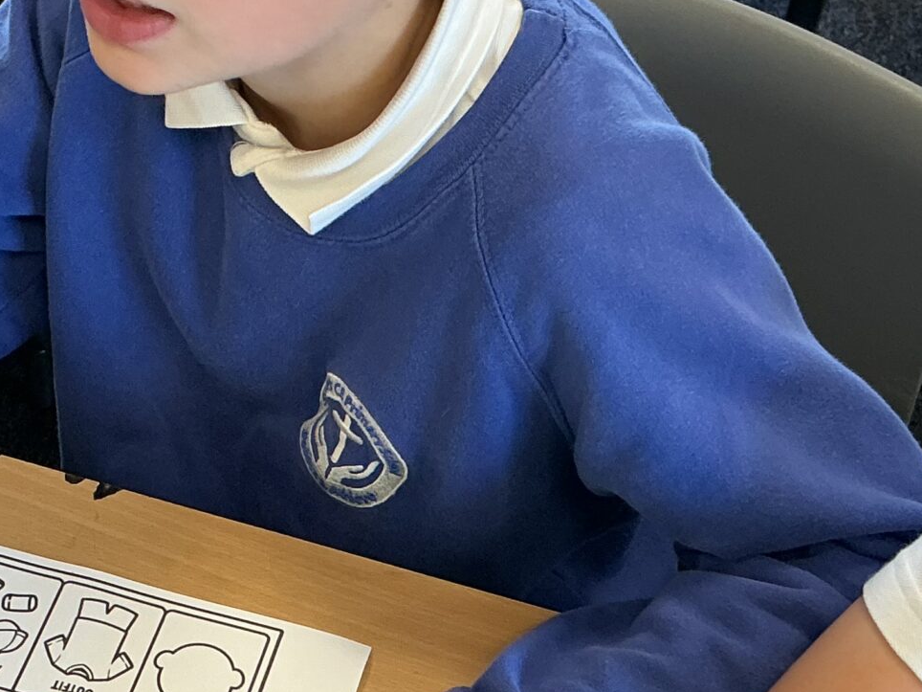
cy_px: 488
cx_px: 226
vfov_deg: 19.1
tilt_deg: -49.1
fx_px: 2051
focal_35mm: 77
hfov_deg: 25.0
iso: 64
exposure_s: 1/60
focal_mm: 3
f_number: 1.8
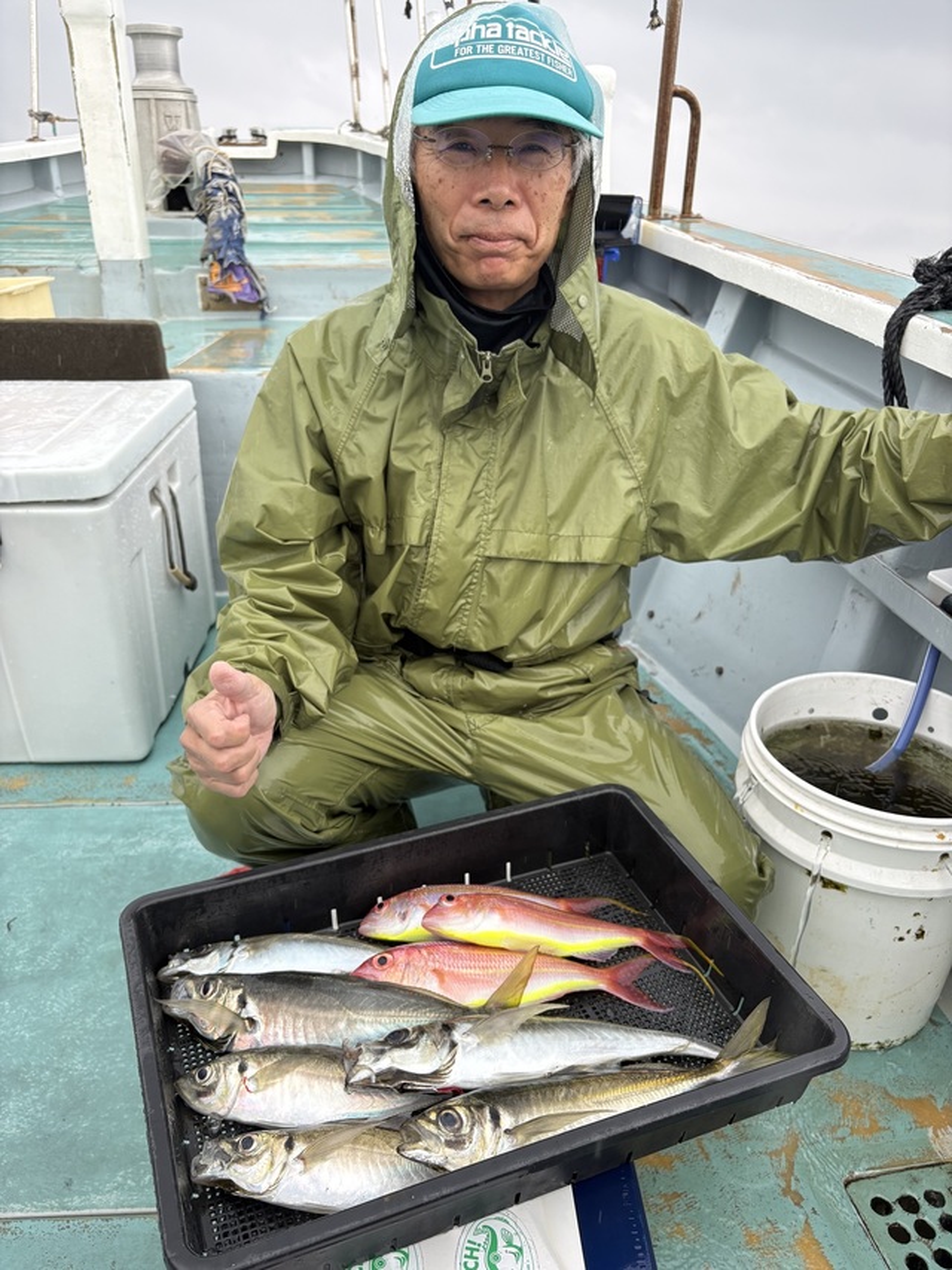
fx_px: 954
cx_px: 476
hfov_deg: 53.0
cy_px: 635
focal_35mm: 26
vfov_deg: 67.3
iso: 50
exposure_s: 1/384
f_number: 1.6
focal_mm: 5.96
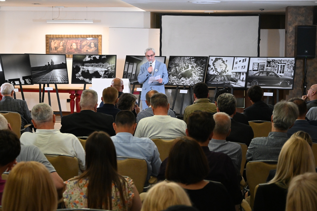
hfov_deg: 26.0
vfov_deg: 17.5
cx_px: 158
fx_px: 687
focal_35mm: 78
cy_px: 106
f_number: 5
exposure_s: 1/60
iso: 4000
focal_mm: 52
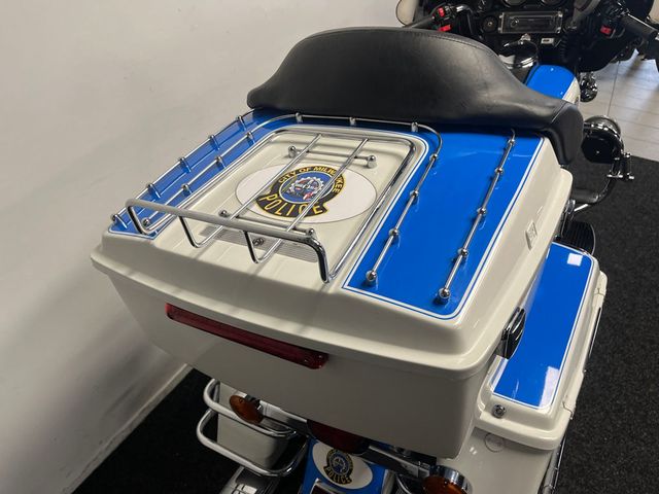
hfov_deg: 67.3
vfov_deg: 53.1
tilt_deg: -37.4
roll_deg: -2.6
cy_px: 247
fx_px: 495
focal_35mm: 26
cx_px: 330
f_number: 1.6
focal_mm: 5.1
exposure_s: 1/100
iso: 125
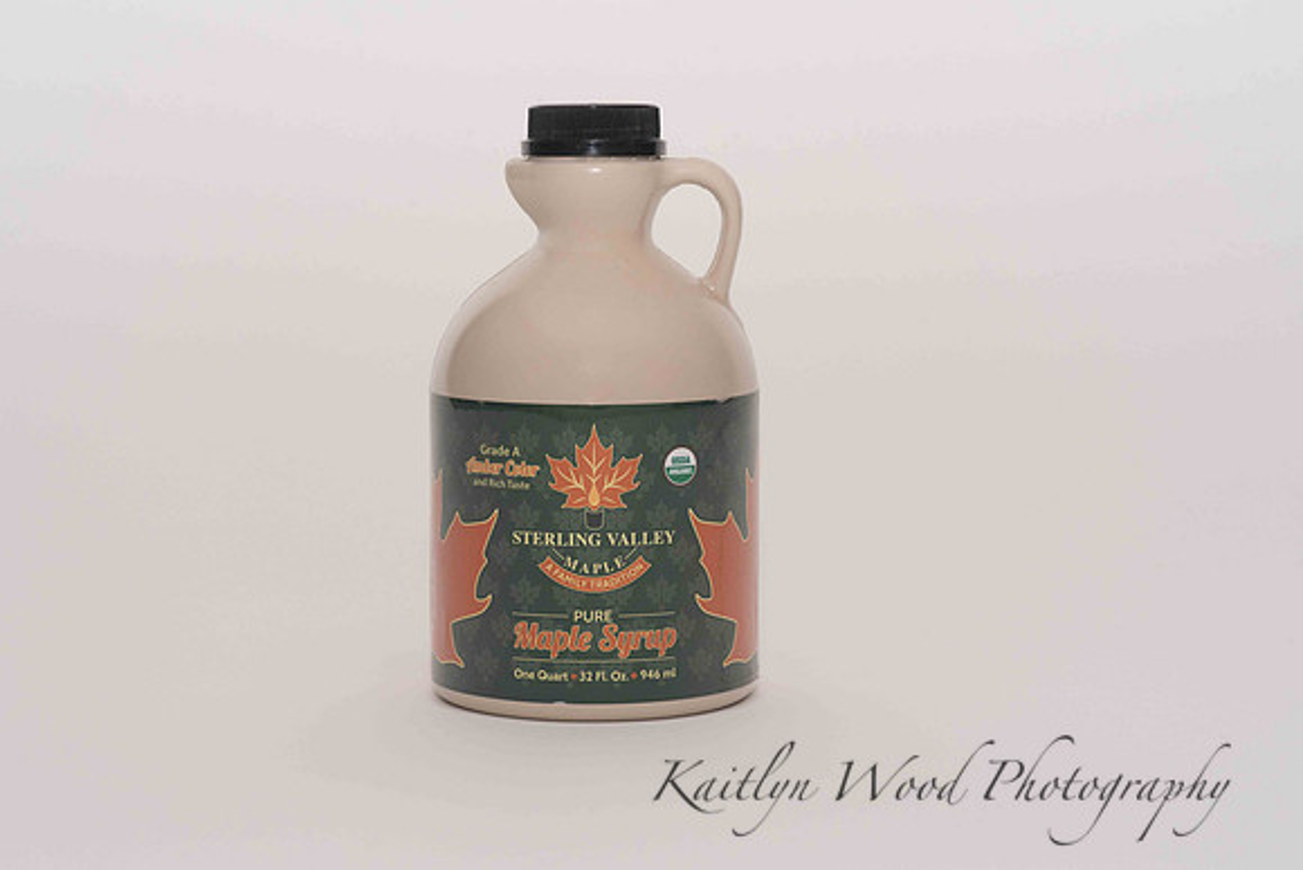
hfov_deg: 23.2
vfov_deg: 15.6
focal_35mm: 88
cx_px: 652
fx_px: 3177
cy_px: 435
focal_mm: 85
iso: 400
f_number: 13
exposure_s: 1/100
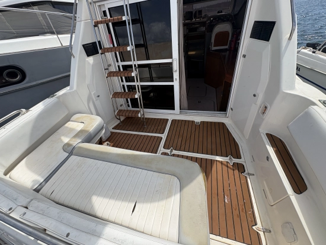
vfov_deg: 85.7
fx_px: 132
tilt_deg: -35.9
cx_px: 163
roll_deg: +13.6
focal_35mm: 14
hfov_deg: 102.0
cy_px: 122
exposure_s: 1/1110
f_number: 2.2
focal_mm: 2.22
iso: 40
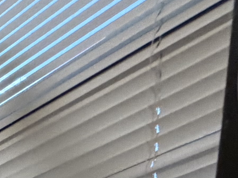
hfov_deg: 11.8
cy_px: 502
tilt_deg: -5.8
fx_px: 612
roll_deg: +0.0
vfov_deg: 11.5
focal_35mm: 89
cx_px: -460
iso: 320
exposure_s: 1/120
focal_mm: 2.22
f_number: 2.2
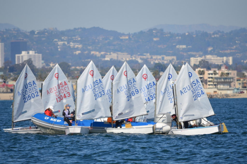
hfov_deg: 4.6
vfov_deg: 3.0
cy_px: 82
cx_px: 124
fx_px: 3081
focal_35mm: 450
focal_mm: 300
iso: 200
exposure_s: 1/1250
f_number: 5.6
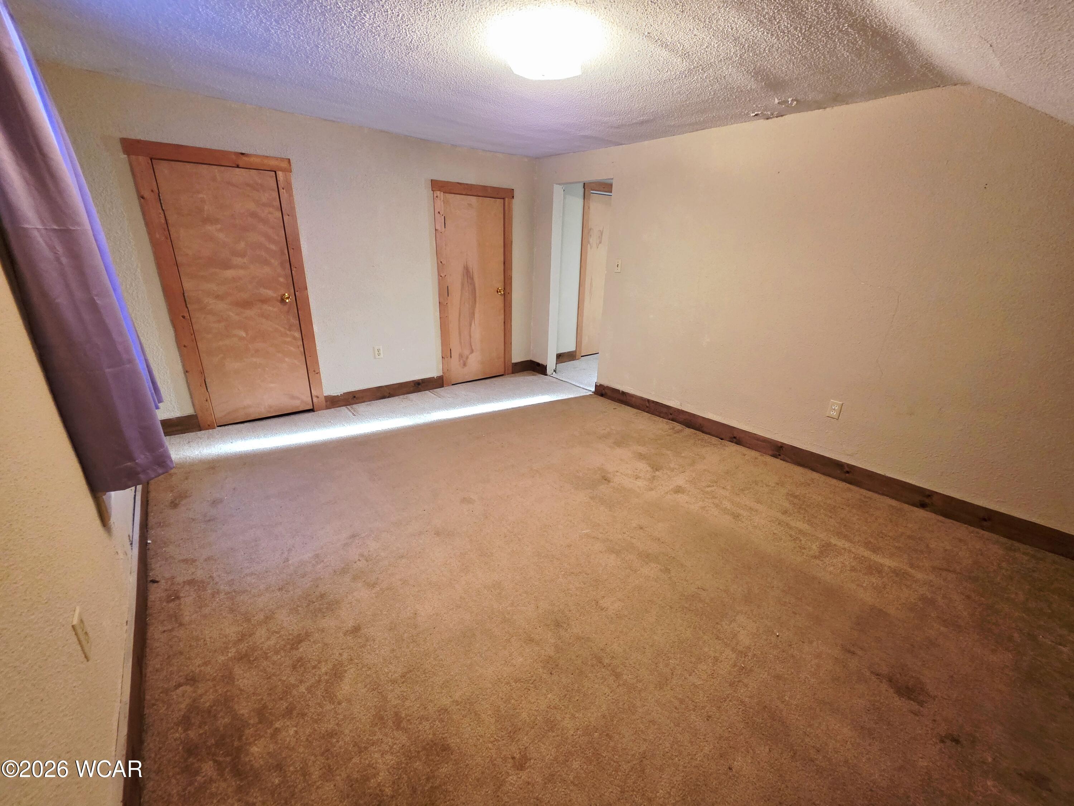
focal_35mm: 13
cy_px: 403
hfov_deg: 106.2
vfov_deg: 89.9
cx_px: 537
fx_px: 403
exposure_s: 1/60.2
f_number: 1.9
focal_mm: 2.2
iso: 500
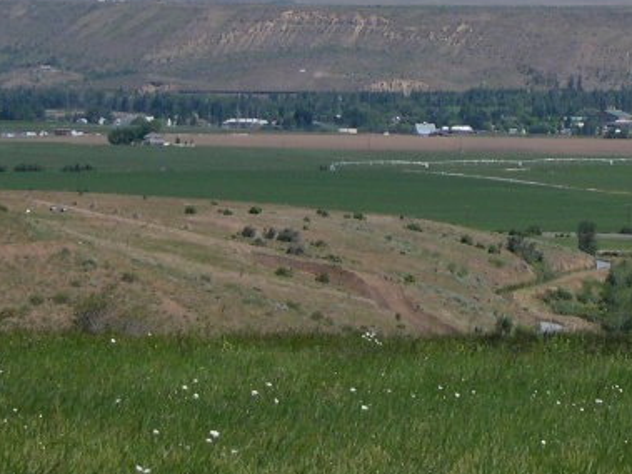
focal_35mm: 208
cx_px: 650
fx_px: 3796
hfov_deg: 9.4
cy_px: -48
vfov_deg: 7.1
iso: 100
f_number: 10.8
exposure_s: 1/132
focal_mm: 16.3
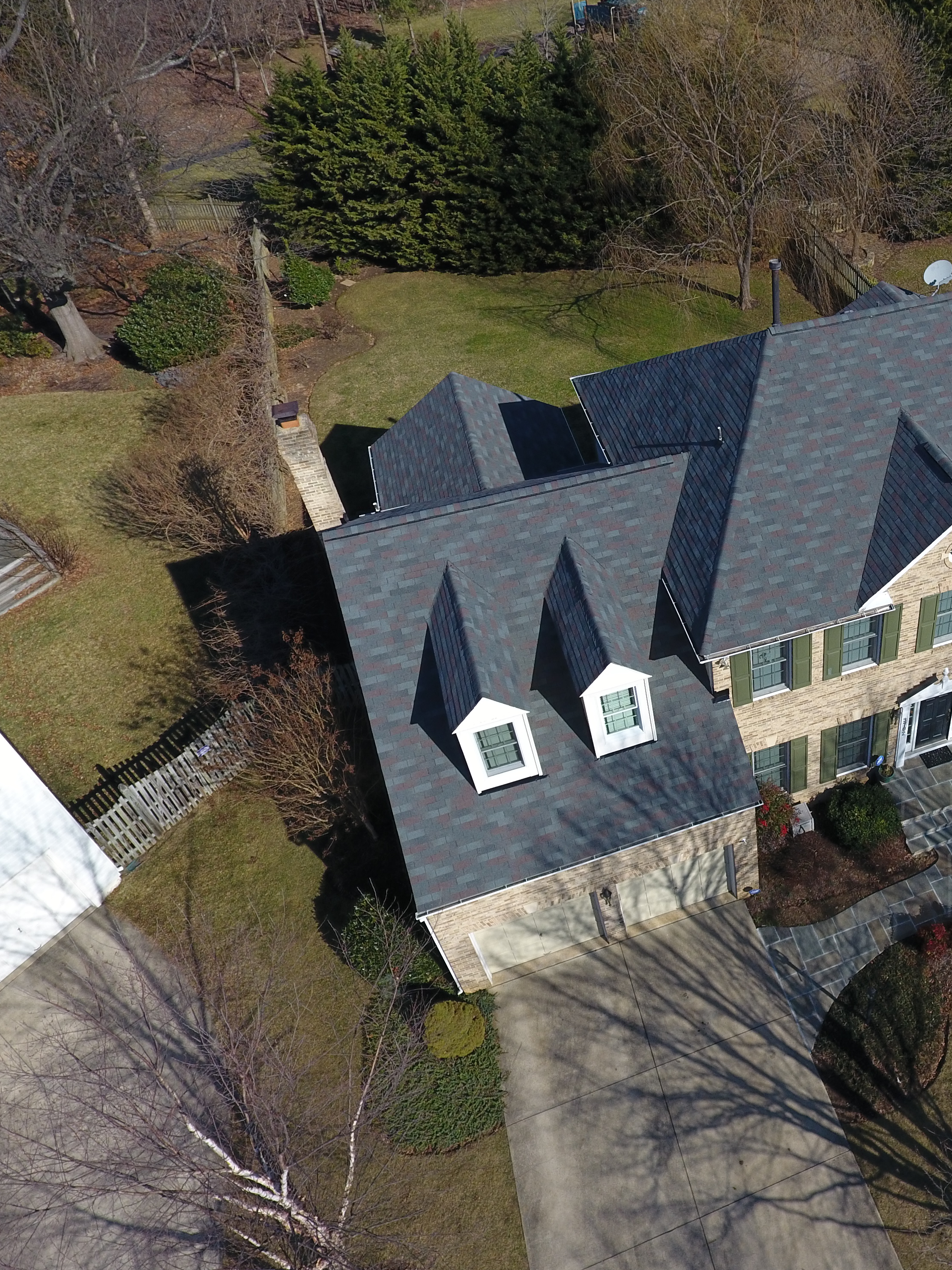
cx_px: 806
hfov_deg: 47.5
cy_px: 628
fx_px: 990
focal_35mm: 27
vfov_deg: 65.3
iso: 100
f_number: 2.8
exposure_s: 1/1099
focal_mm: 3.61
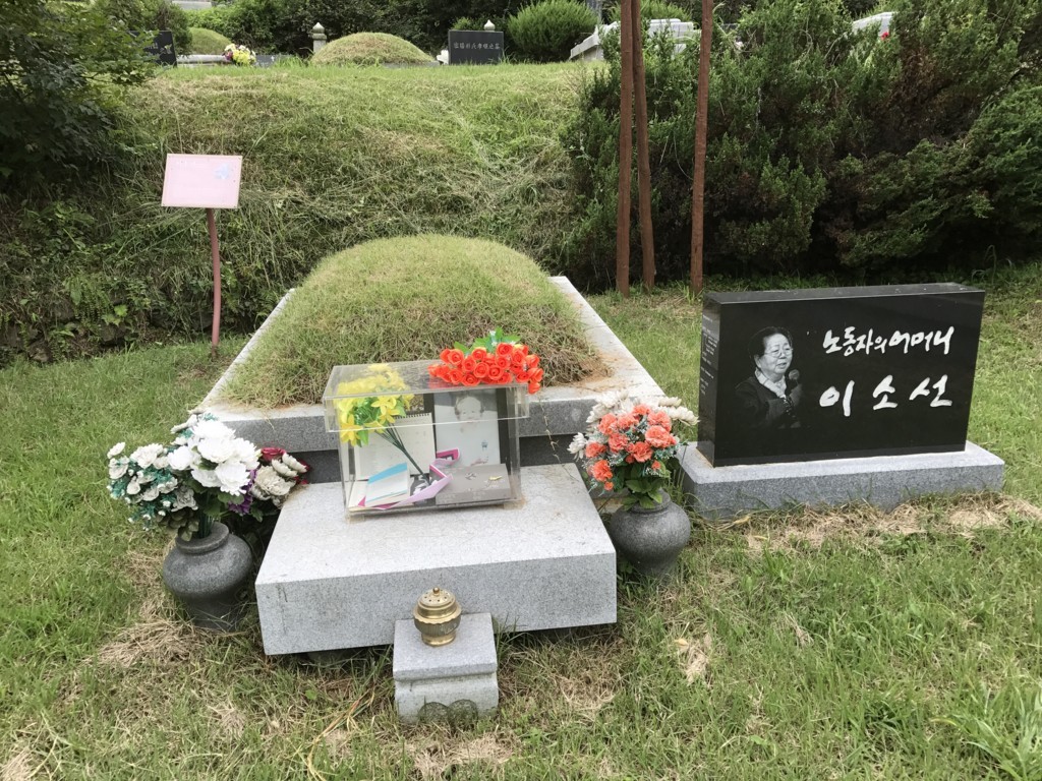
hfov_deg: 63.4
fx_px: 843
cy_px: 390
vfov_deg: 49.7
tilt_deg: -17.4
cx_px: 521
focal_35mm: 28
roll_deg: +2.3
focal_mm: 3.99
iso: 20
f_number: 1.8
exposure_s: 1/638
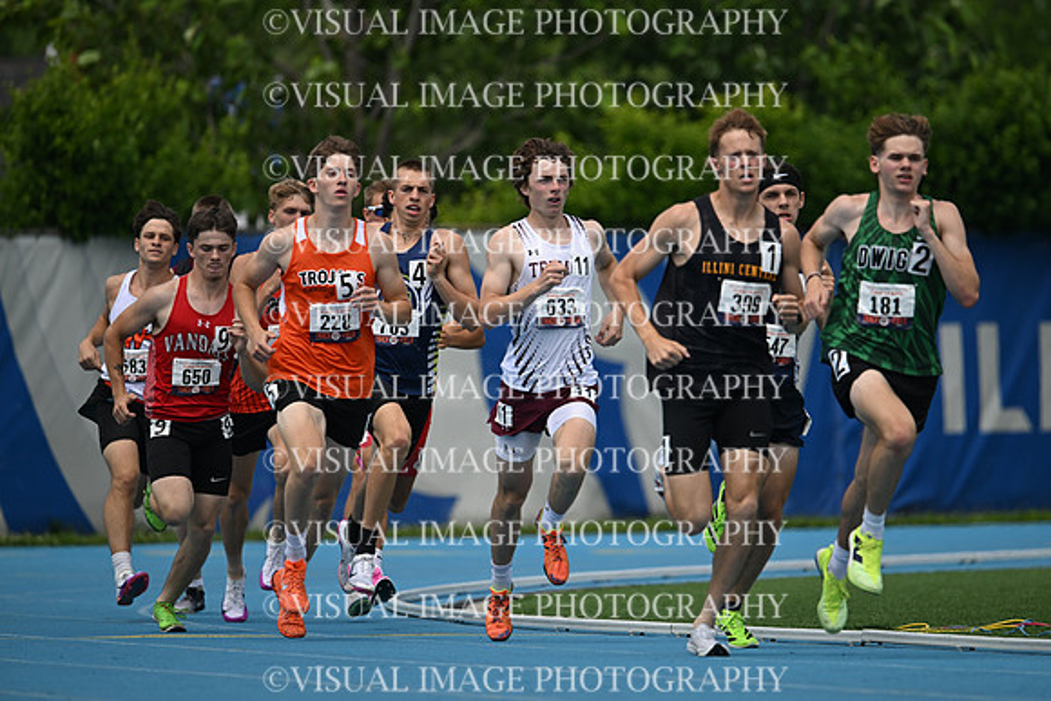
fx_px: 11680
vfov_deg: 3.4
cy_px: 350
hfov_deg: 5.2
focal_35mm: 400
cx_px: 526
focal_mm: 400
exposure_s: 1/2543
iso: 250
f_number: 4.5
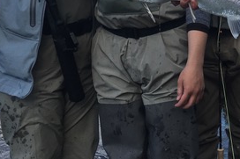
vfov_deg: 18.0
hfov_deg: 27.2
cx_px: 227
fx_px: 473
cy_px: -46
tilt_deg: -1.4
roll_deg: +3.0
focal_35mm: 71
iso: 25
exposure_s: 1/1166
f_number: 2.2
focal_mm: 4.15
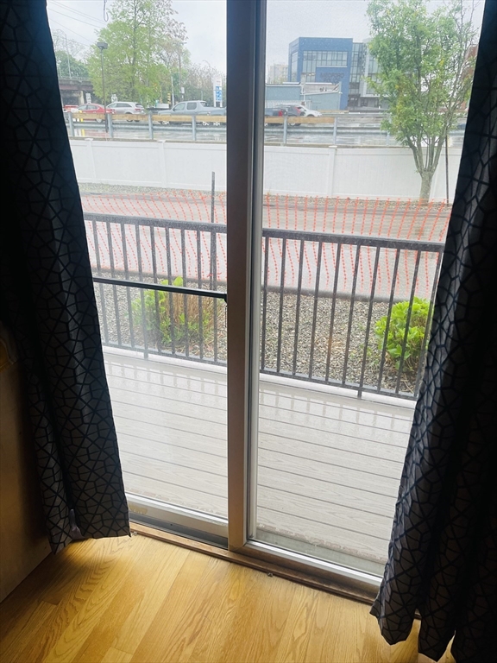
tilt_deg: -23.3
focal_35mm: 25
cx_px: 248
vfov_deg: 69.4
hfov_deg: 54.9
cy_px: 332
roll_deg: -0.5
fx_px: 479
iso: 125
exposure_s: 1/120
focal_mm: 5.1
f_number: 1.6
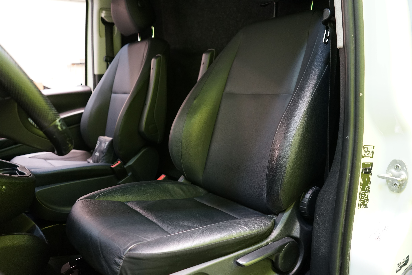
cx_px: 206
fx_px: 320
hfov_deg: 65.5
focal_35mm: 28
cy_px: 138
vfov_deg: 46.4
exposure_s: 1/30
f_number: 3.5
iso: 1600
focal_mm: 28
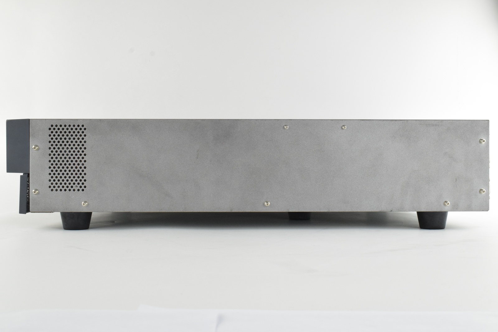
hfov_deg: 43.6
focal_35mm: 45
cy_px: 166
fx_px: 623
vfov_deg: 29.9
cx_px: 249
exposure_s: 1/50
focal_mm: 30
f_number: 18
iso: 1600
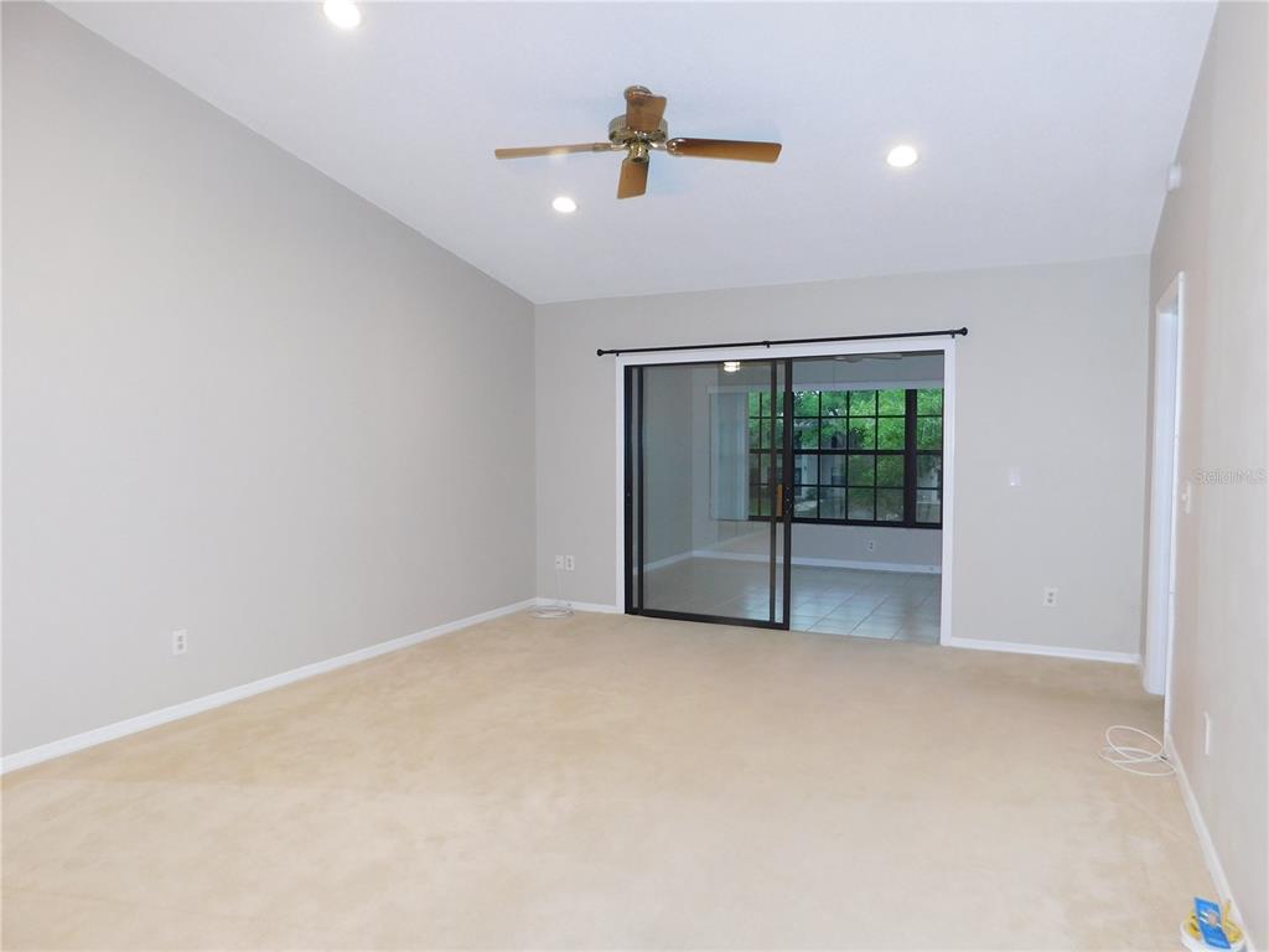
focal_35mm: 23
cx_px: 634
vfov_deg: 58.9
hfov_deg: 73.9
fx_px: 843
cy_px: 476
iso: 220
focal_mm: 4
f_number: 3
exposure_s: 1/30
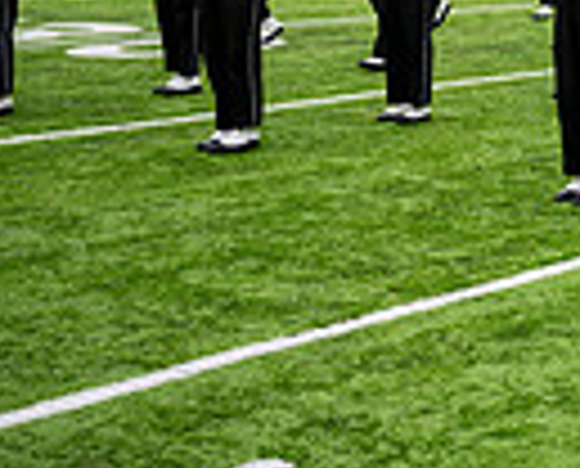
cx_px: 1039
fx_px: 1739
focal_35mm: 101
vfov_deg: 15.0
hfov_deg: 16.1
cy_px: -16
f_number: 2.8
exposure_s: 1/500
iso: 100
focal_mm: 24
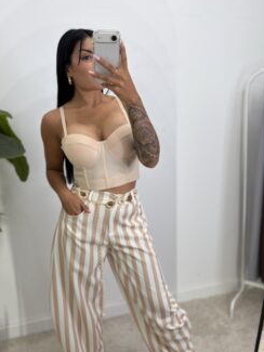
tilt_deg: -35.8
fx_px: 325
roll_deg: +4.3
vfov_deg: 56.8
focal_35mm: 32
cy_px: 186
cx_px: 109
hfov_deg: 44.0
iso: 64
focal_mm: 5.96
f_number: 1.6
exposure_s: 1/112
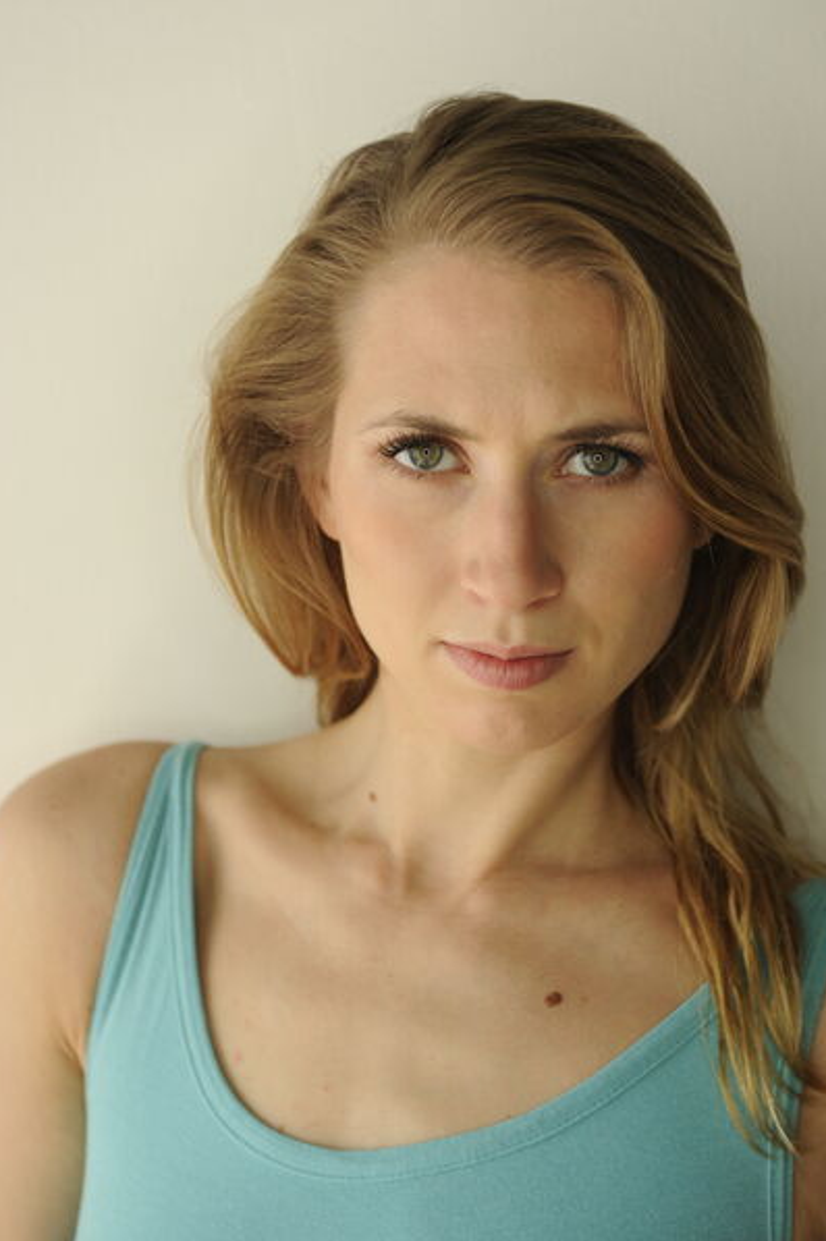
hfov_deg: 18.4
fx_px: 2550
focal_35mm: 74
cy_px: 637
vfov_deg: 27.4
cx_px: 416
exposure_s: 1/800
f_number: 4.5
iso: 1000
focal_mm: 70
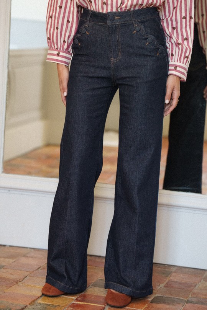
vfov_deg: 18.3
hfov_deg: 12.2
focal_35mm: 112
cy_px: 155
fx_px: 966
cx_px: 104
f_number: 3.5
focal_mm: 112
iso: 1600
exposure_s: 1/320
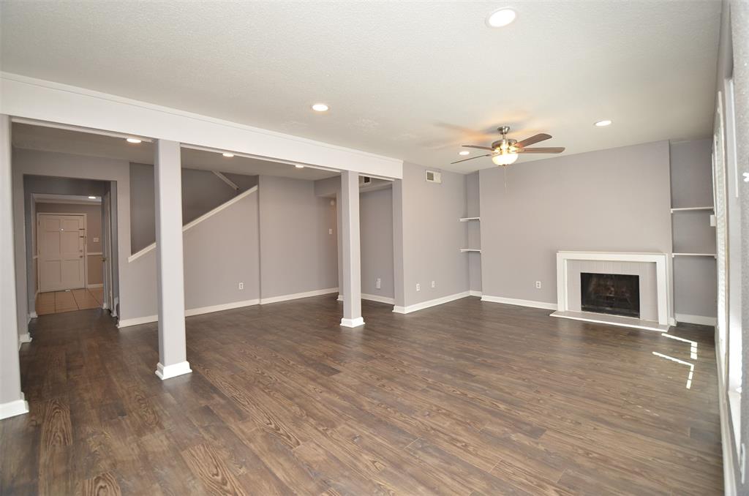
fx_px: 311
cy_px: 248
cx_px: 374
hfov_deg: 100.5
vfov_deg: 77.1
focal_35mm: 15
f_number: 5.6
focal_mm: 10
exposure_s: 1/60
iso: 320
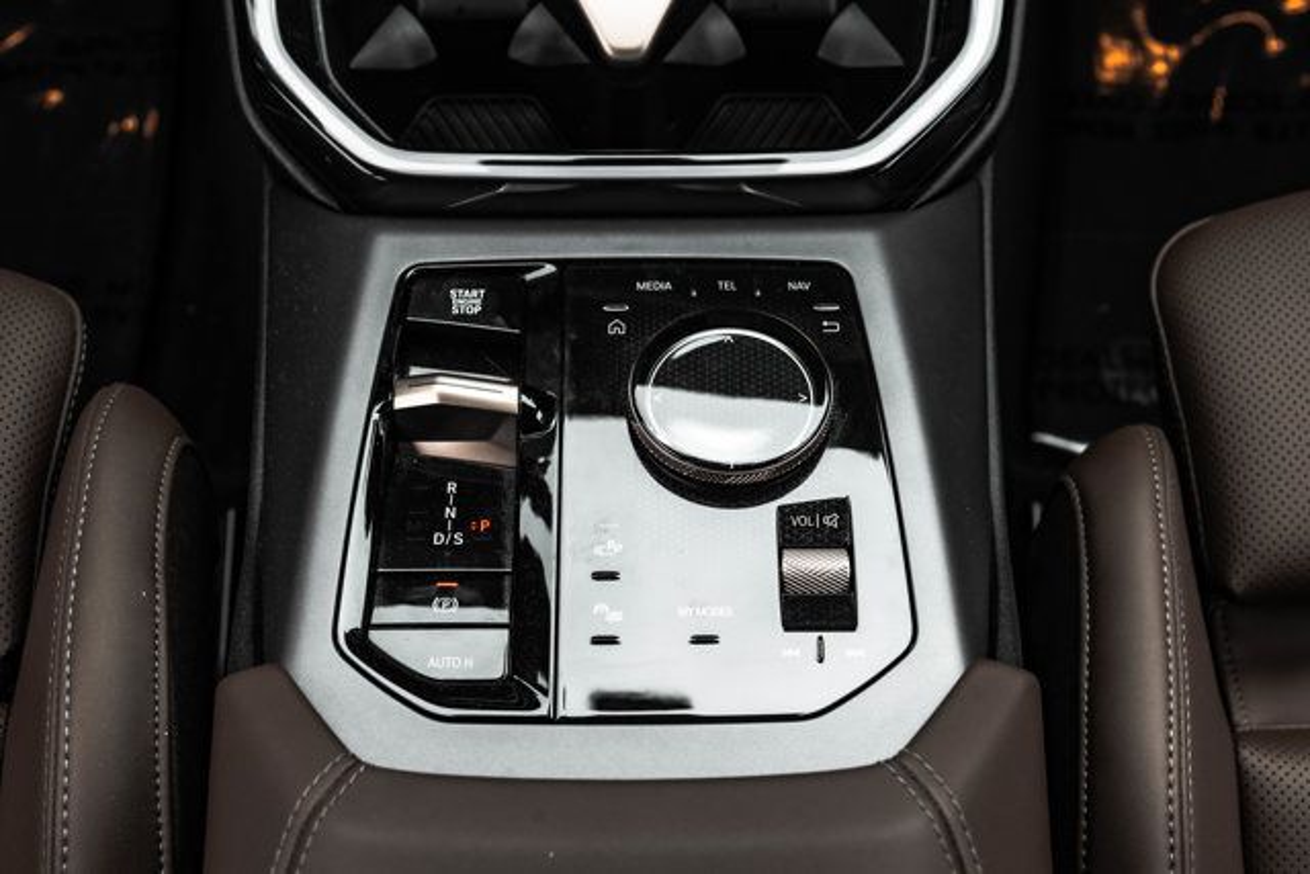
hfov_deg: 36.2
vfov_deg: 24.6
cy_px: 437
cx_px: 655
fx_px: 2001
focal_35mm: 55
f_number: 8
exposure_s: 1/200
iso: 640
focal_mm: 52
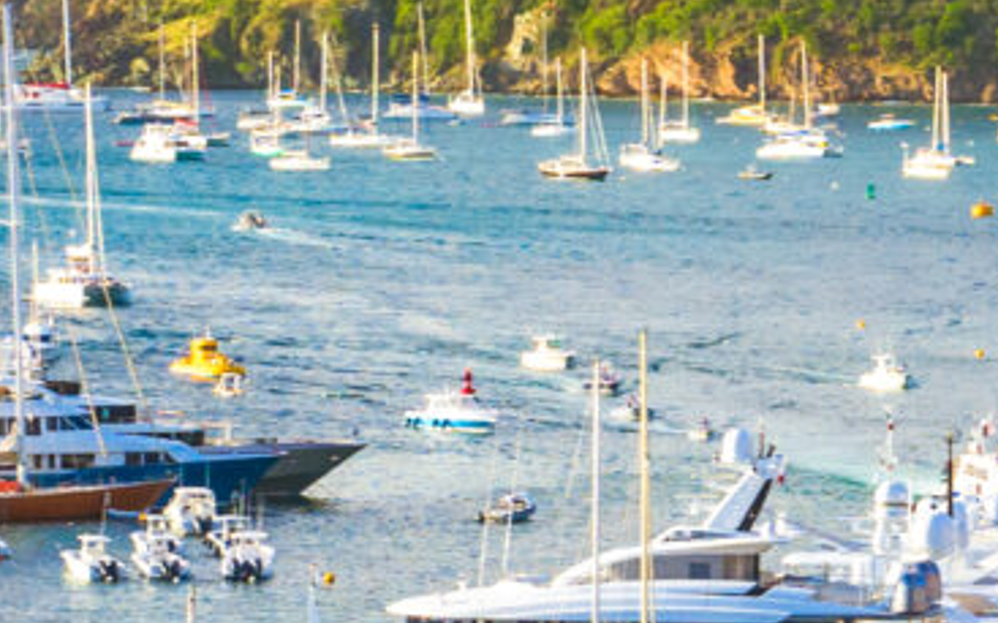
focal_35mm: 356
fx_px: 9678
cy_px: -181
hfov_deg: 5.9
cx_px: 256
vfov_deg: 3.7
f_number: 8
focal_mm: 50
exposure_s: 1/100
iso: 140
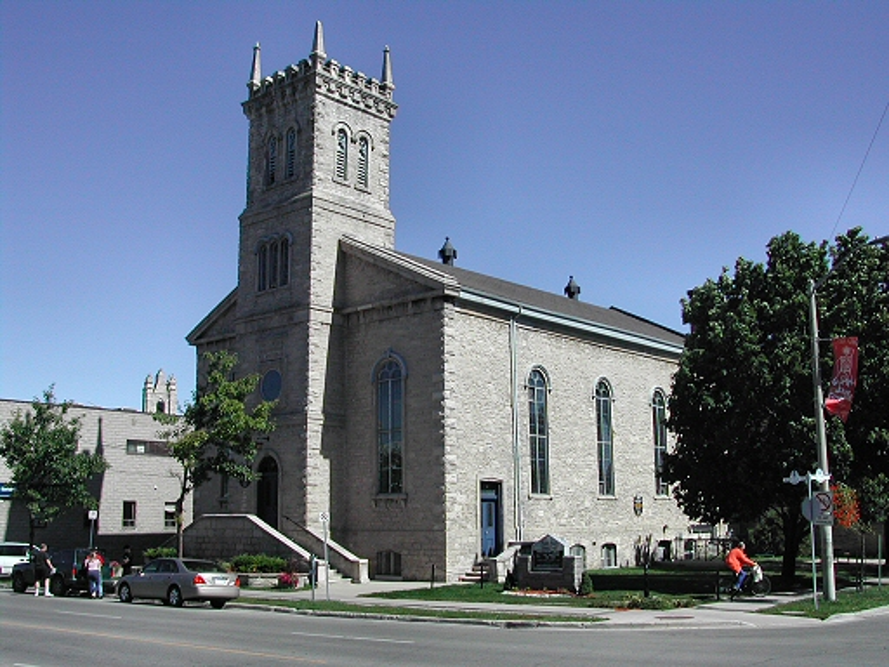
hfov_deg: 49.0
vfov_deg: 37.7
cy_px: 334
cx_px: 444
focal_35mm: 38
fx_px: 976
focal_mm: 8
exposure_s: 1/273
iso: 100
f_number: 7.6
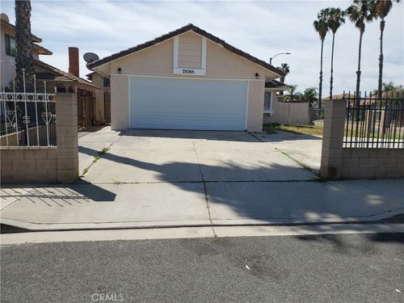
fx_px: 303
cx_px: 202
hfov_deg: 67.3
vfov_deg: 53.1
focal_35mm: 26
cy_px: 152
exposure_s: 1/1823
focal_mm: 4.3
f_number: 2.4
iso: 50
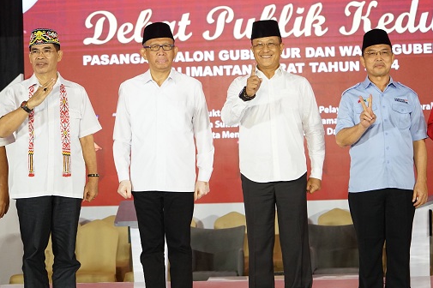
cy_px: 109
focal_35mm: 97
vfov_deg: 14.1
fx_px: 1166
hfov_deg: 21.0
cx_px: 204
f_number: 4
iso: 2500
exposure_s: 1/160
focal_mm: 70
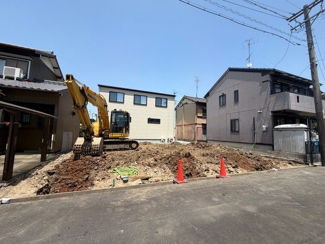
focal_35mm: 14
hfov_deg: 102.1
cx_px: 162
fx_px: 131
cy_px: 122
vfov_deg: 85.7
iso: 25
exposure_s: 1/770
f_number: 2.2
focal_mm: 2.22
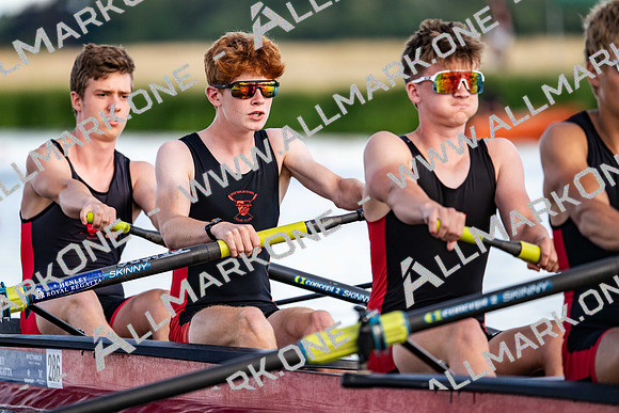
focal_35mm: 400
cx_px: 310
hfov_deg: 5.2
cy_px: 206
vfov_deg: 3.4
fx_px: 6879
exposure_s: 1/2500
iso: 900
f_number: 4.5
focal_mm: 400
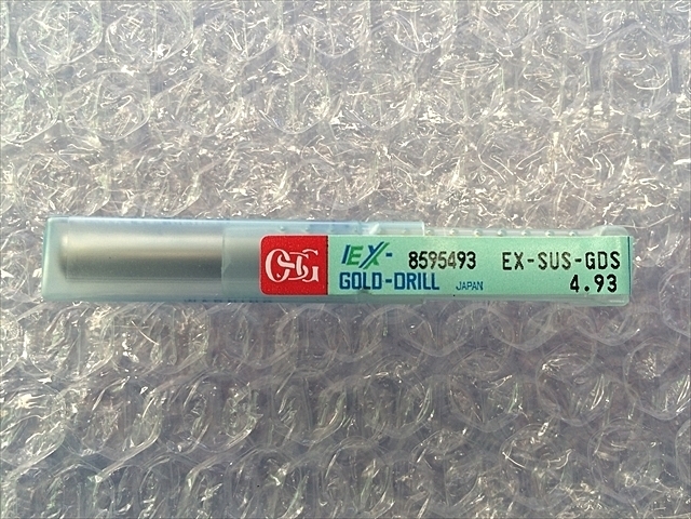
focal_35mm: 29
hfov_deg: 61.7
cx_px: 346
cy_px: 260
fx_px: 579
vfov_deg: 48.2
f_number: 2.2
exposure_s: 1/60
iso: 40
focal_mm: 4.15
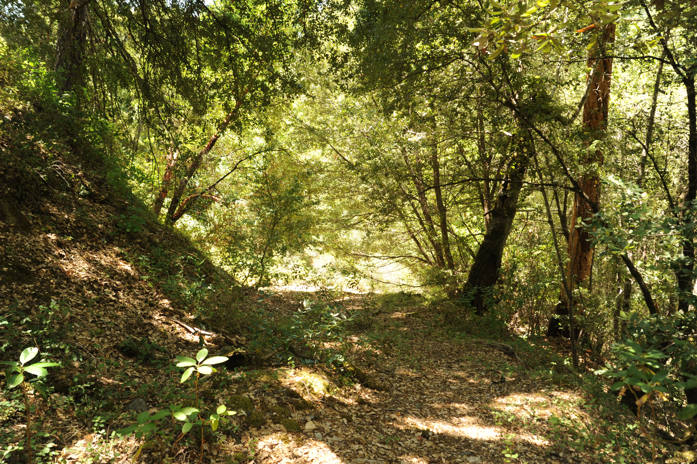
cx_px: 348
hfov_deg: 65.5
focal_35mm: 28
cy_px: 232
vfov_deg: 46.3
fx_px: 542
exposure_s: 1/40
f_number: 6.3
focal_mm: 28
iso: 200
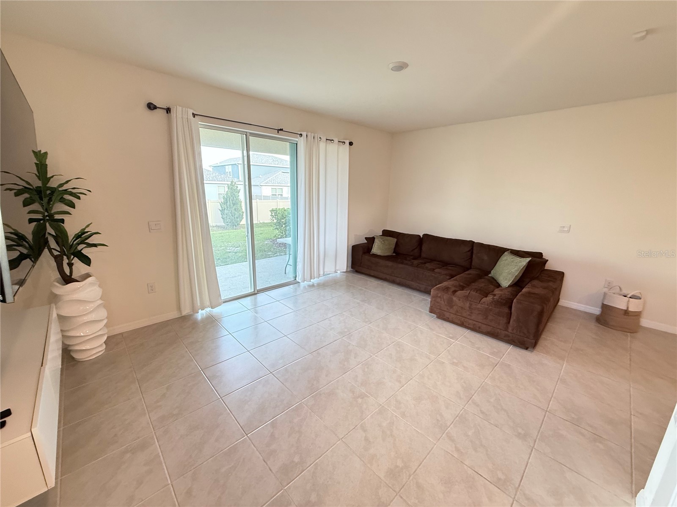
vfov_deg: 85.7
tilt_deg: -13.3
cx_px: 338
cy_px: 254
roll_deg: -1.7
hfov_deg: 102.1
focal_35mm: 14
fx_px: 274
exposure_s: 1/60
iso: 400
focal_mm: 2.22
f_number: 2.2
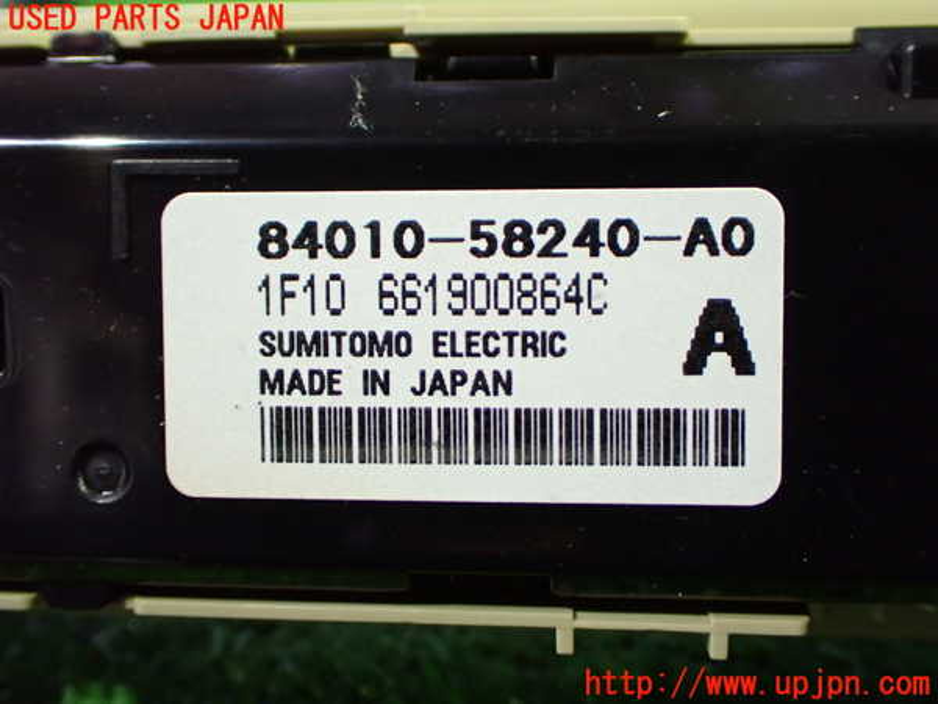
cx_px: 469
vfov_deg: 37.7
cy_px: 352
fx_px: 1030
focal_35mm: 38
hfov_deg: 49.0
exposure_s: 1/40
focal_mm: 6.83
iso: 1000
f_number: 2.7
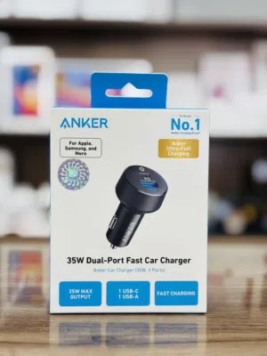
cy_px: 178
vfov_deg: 36.8
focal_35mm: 52
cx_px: 134
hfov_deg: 28.0
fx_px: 535
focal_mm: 5.96
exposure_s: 1/100
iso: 50
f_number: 1.6
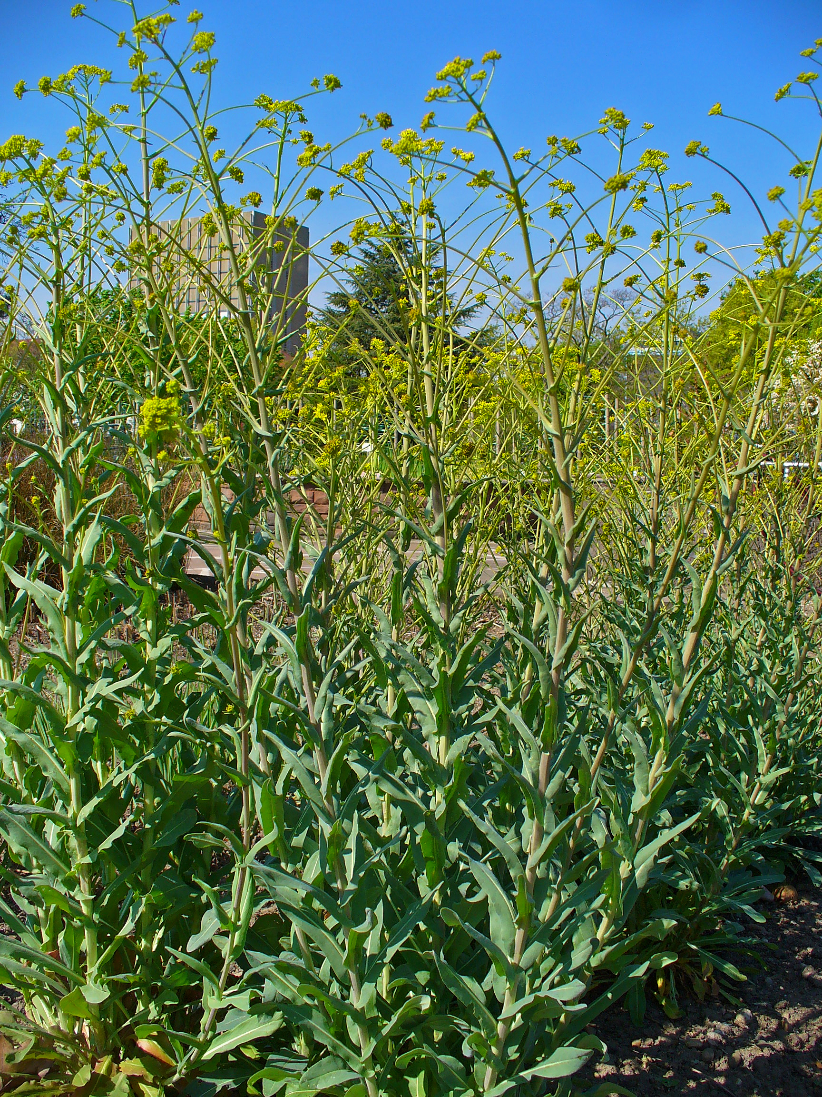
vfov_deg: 50.1
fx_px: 1171
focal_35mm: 37
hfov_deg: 38.7
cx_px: 411
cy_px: 548
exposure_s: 1/250
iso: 64
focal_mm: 6.1
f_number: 5.6
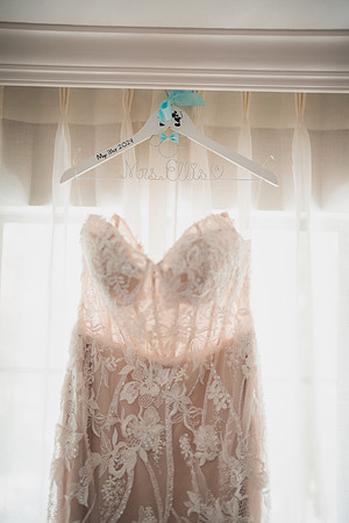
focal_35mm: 50
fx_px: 727
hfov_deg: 27.0
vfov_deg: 39.6
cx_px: 174
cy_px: 262
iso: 400
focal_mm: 50
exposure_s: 1/250
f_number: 1.2
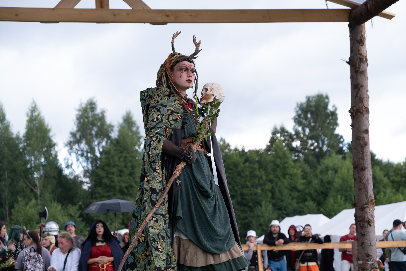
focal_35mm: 83
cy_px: 136
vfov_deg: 16.5
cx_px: 203
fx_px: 936
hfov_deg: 24.5
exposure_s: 1/800
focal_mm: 55
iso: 800
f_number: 3.6
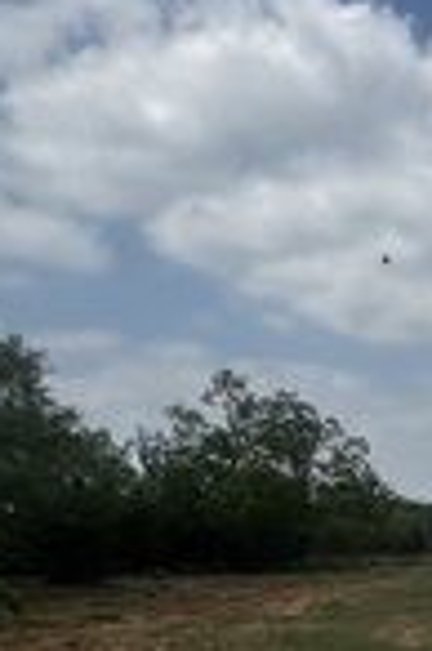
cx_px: 637
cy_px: 548
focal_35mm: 48
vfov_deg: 39.1
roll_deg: +1.4
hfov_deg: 23.0
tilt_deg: -2.2
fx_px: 866
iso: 50
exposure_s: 1/2674
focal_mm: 2.22
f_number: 2.2
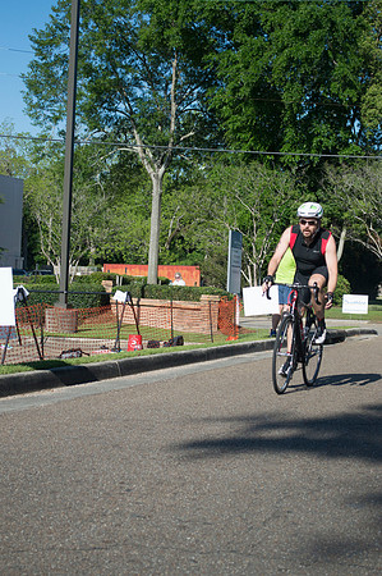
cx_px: 191
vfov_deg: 29.3
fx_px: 1101
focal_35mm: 69
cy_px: 288
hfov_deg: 19.7
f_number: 6.3
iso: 400
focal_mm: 46
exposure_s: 1/1600
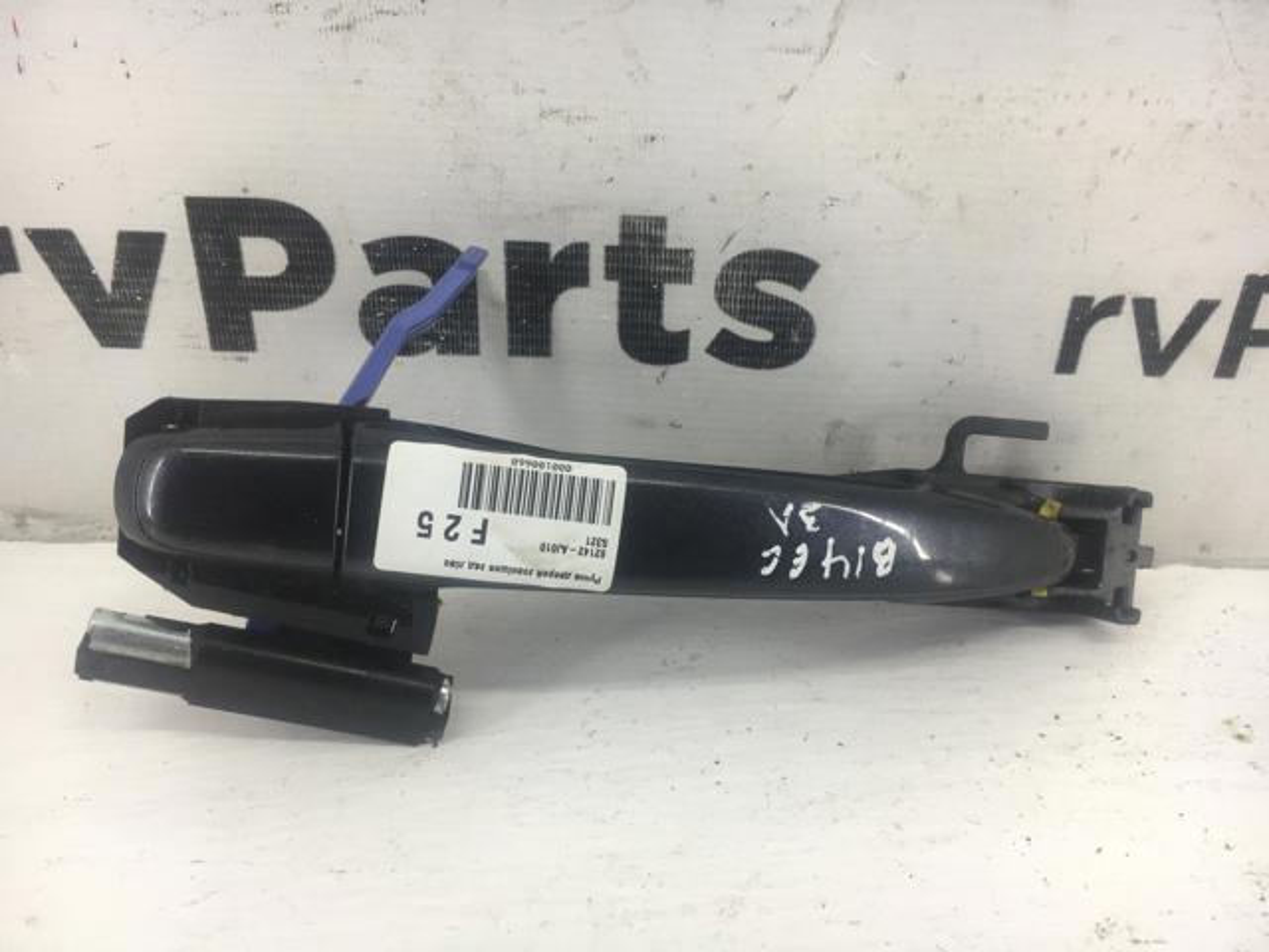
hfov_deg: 61.7
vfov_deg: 48.2
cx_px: 634
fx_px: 1063
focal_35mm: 29
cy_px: 476
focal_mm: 4.15
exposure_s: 1/50
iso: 32
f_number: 2.2
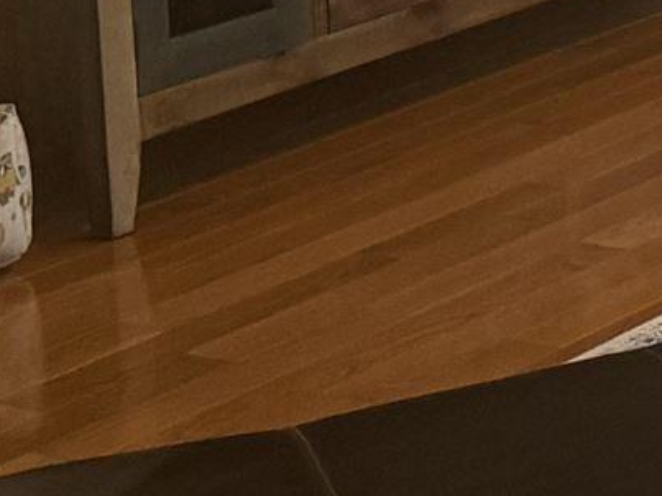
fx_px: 3499
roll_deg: +2.8
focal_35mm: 183
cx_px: 1110
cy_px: -463
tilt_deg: -6.5
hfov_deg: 10.3
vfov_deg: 7.8
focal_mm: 6.76
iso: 320
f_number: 1.78
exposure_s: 1/60
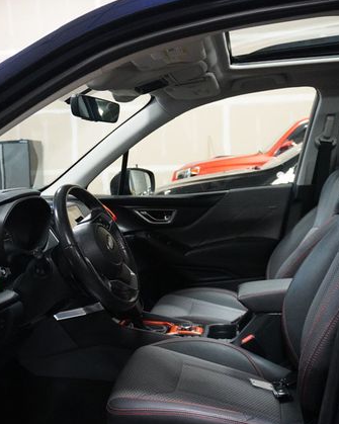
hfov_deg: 34.9
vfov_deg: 42.9
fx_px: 539
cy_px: 214
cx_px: 167
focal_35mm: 43
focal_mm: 20
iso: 6400
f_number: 4
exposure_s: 1/125
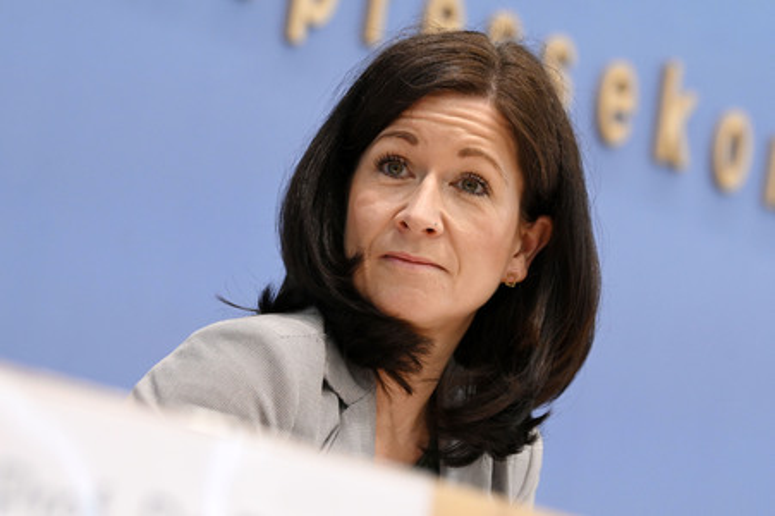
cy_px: 258
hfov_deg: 15.2
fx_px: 2904
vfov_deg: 10.1
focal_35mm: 135
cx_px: 388
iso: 4000
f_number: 5.6
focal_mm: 135
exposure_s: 1/500
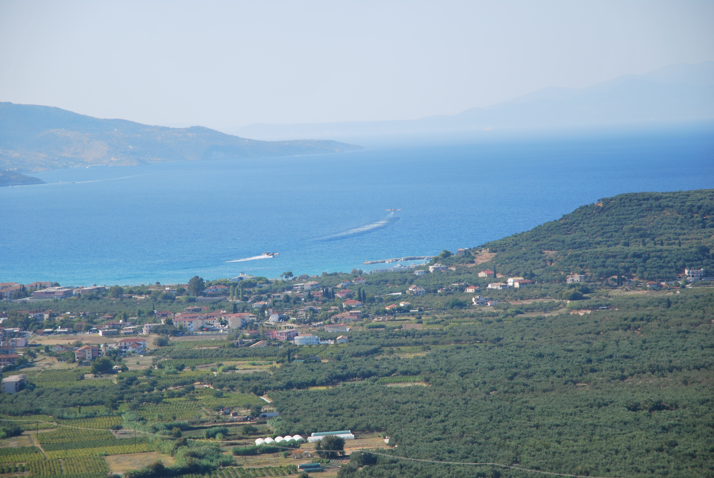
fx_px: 2532
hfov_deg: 16.1
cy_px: 239
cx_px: 357
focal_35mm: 128
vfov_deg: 10.8
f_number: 5.6
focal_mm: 85
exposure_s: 1/400
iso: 100
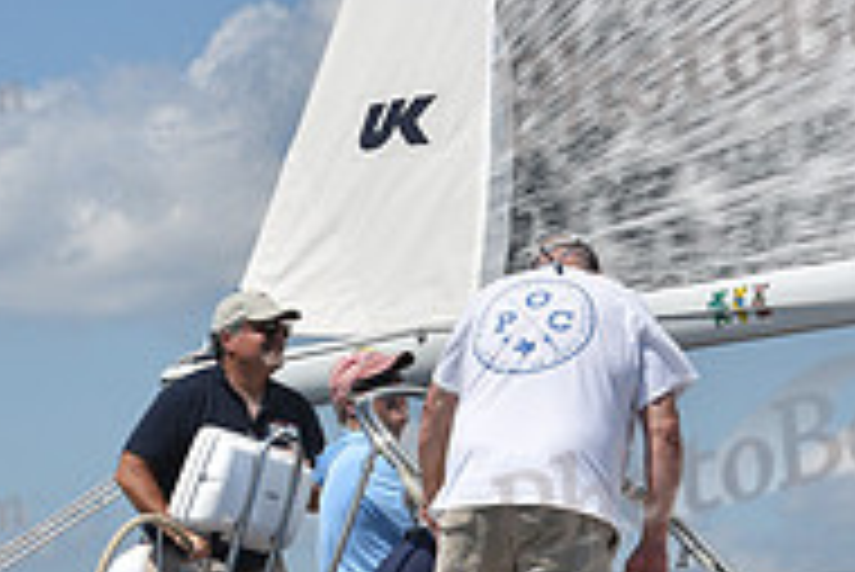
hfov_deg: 7.9
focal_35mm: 260
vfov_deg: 5.3
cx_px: 261
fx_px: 6180
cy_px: 745
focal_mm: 85
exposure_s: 1/1250
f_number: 10
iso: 320
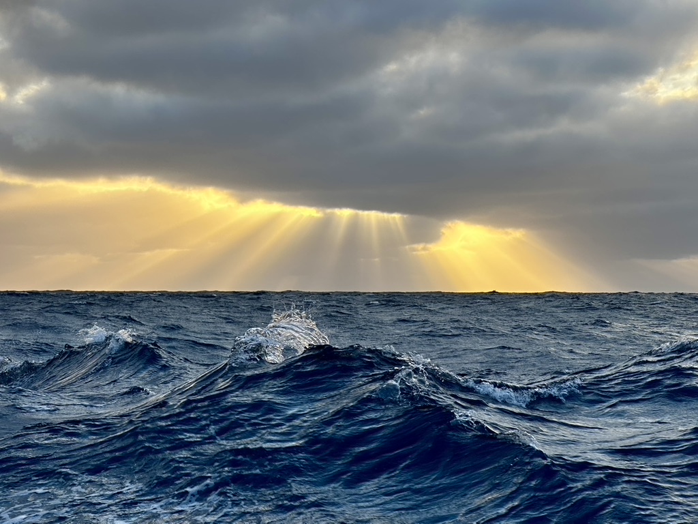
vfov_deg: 19.1
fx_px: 1553
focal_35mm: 77
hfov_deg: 25.3
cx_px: 349
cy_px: 262
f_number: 2.8
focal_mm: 9
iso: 32
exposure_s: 1/266
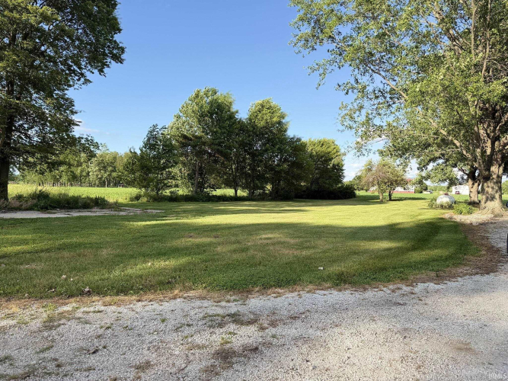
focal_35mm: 24
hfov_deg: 71.6
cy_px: 190
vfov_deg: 56.8
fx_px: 352
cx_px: 254
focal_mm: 6.76
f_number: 1.78
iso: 80
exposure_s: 1/2232
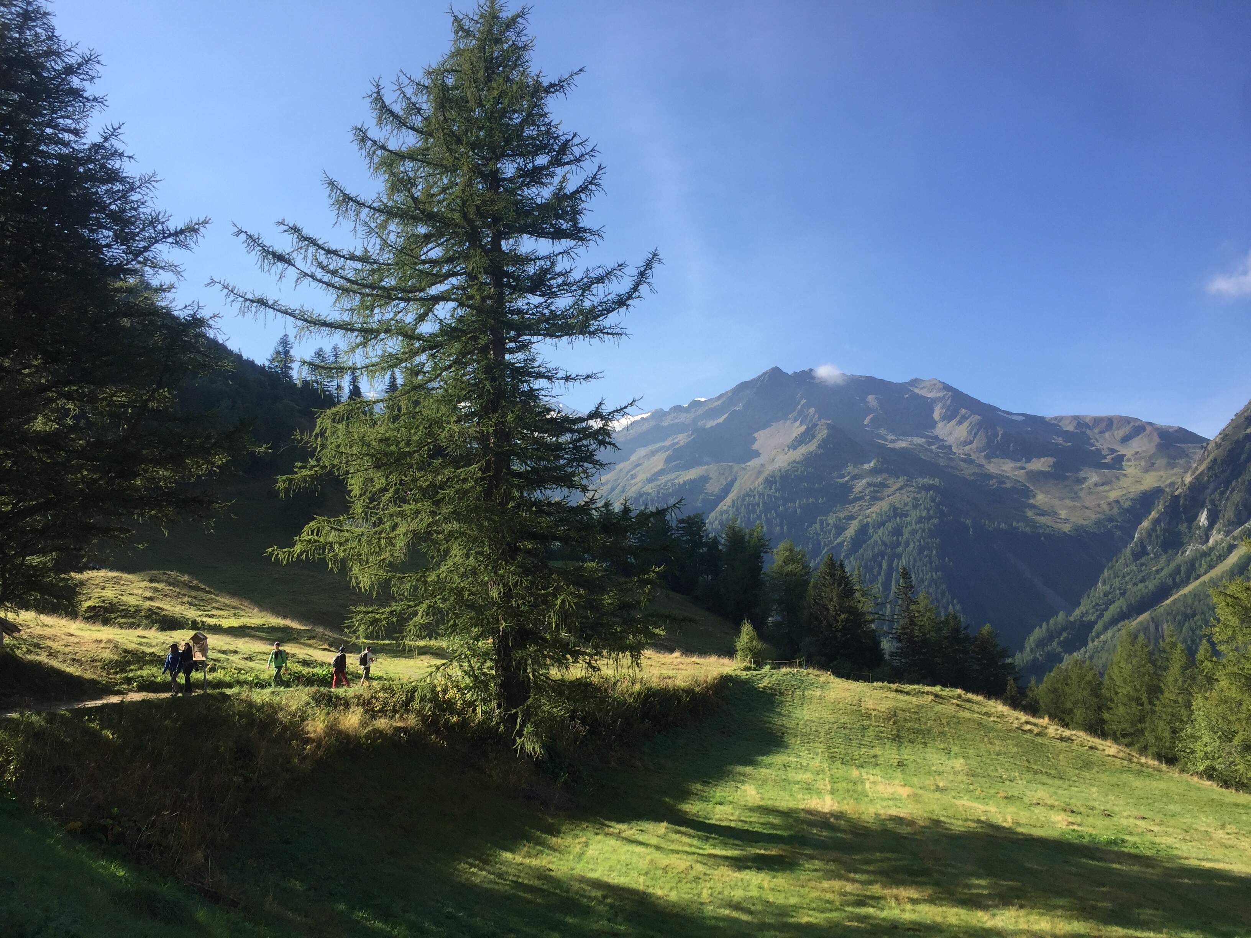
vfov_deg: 48.2
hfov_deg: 61.7
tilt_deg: +10.0
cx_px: 626
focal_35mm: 29
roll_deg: +1.7
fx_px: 1048
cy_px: 469
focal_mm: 4.15
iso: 32
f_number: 2.2
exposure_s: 1/1041
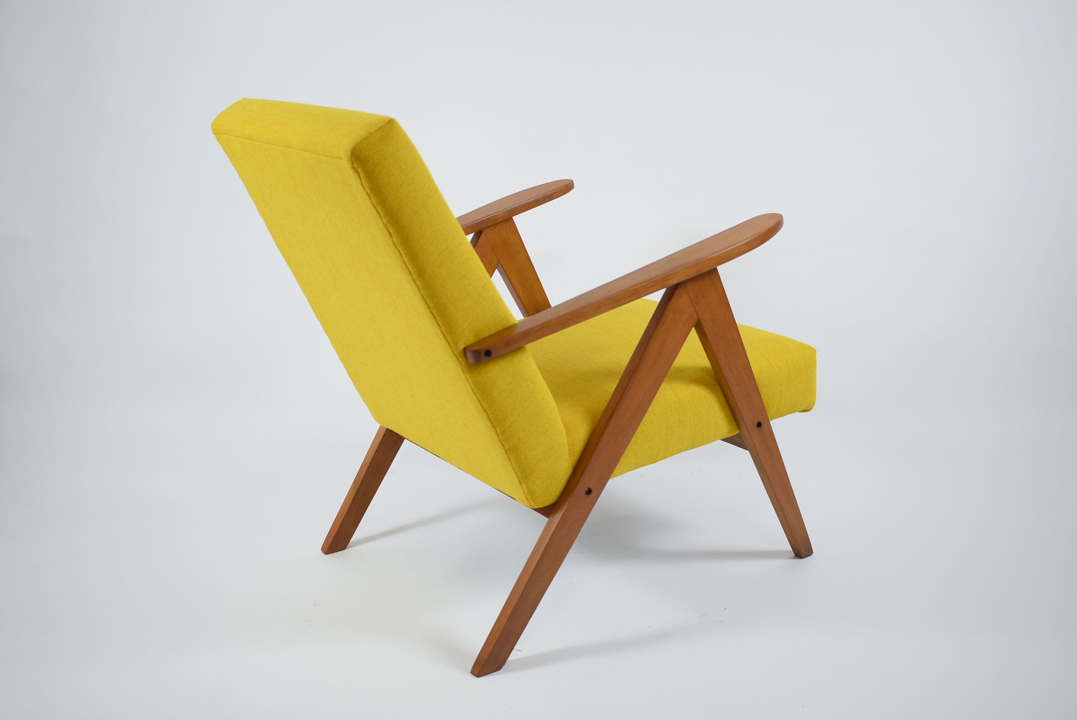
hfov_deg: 49.5
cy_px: 360
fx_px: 1168
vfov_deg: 34.3
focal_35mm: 39
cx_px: 538
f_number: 4
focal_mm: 26
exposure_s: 1/20
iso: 100
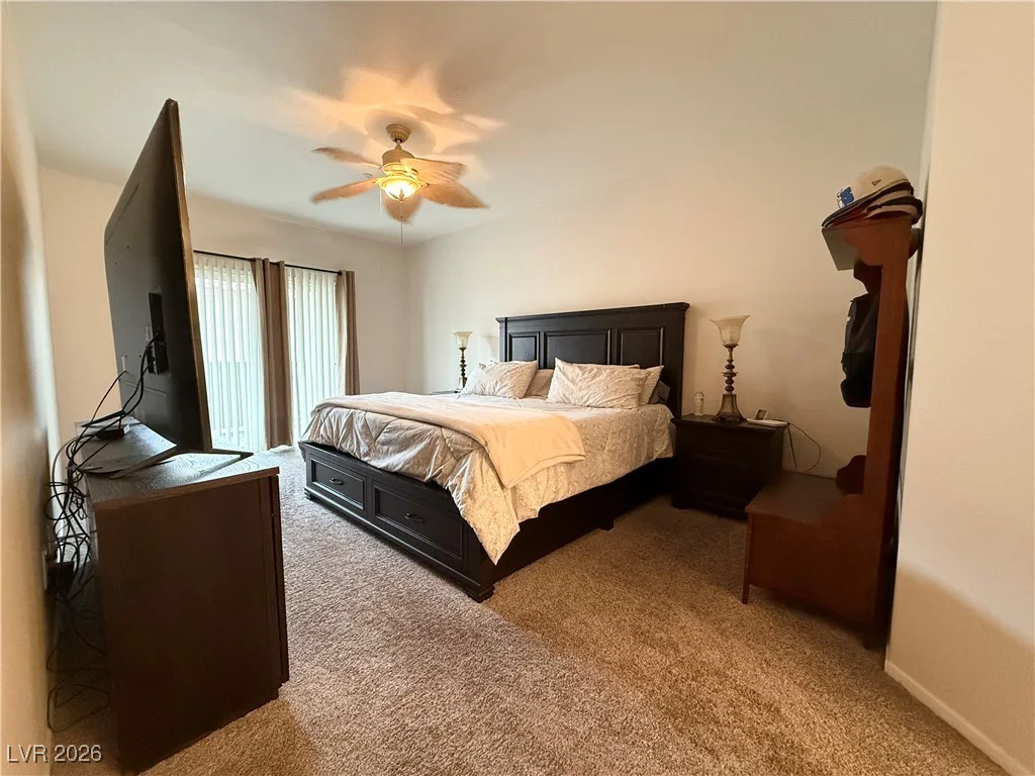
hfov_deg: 102.1
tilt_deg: -4.2
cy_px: 388
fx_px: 419
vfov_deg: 85.7
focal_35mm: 14
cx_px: 518
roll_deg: -0.2
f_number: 2.2
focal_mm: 2.22
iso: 640
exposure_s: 1/60
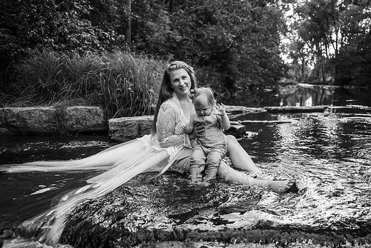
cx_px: 186
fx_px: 342
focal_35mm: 33
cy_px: 130
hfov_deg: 56.9
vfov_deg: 39.7
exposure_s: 1/1600
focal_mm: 30.5
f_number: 2.8
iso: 500
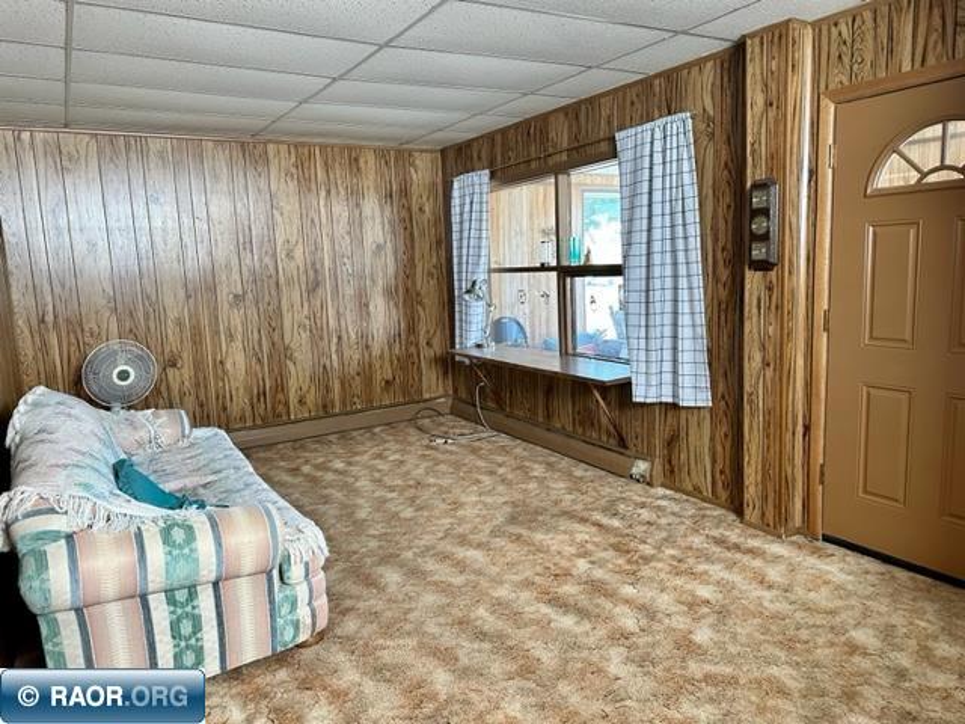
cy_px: 362
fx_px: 669
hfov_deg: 71.6
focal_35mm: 24
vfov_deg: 56.8
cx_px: 482
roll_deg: +2.2
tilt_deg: -8.9
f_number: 1.78
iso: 250
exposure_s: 1/79
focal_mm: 6.86
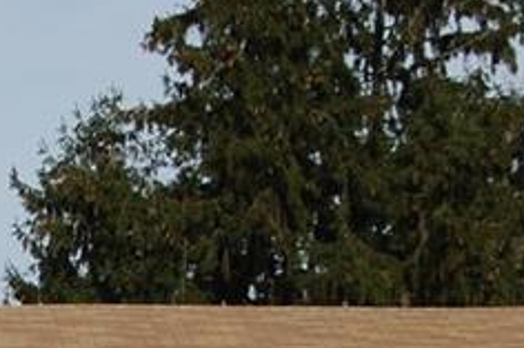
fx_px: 2458
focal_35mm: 169
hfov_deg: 11.7
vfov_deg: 8.0
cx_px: -226
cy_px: 494
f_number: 10
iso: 200
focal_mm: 26
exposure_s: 1/400
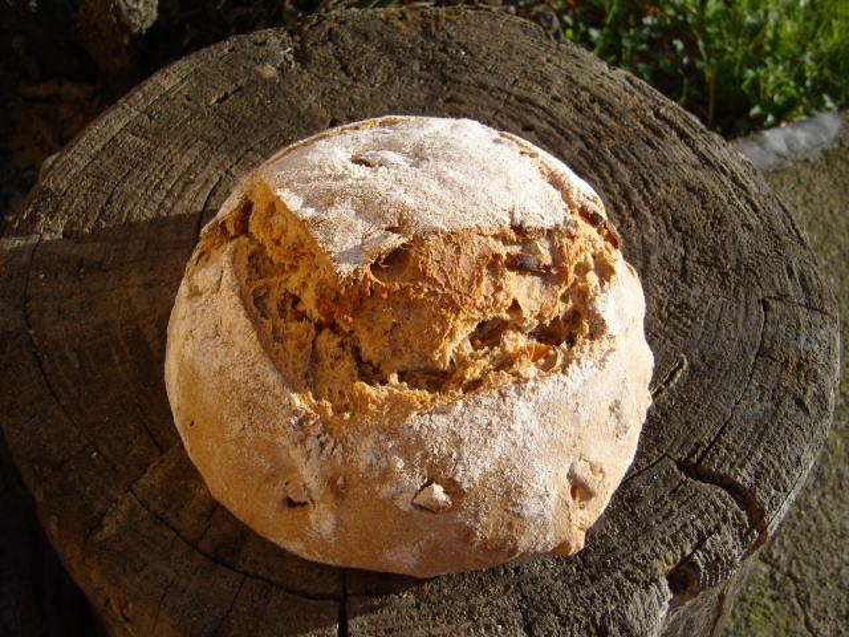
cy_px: 318
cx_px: 424
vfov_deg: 40.7
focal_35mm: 35
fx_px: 858
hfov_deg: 52.6
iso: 80
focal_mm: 7.4
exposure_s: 1/180
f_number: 7.1
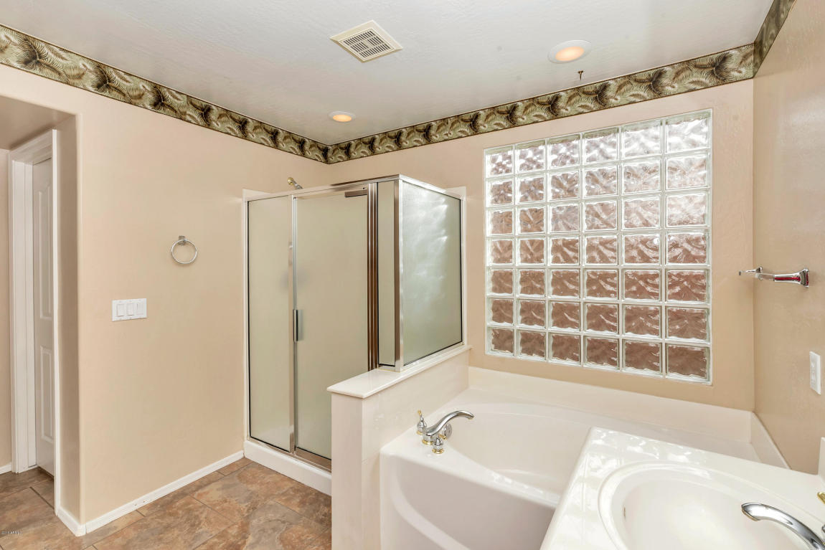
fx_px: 344
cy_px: 275
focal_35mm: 15
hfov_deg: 100.4
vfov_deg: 77.3
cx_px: 412
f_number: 11
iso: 500
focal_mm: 15
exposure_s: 1/160
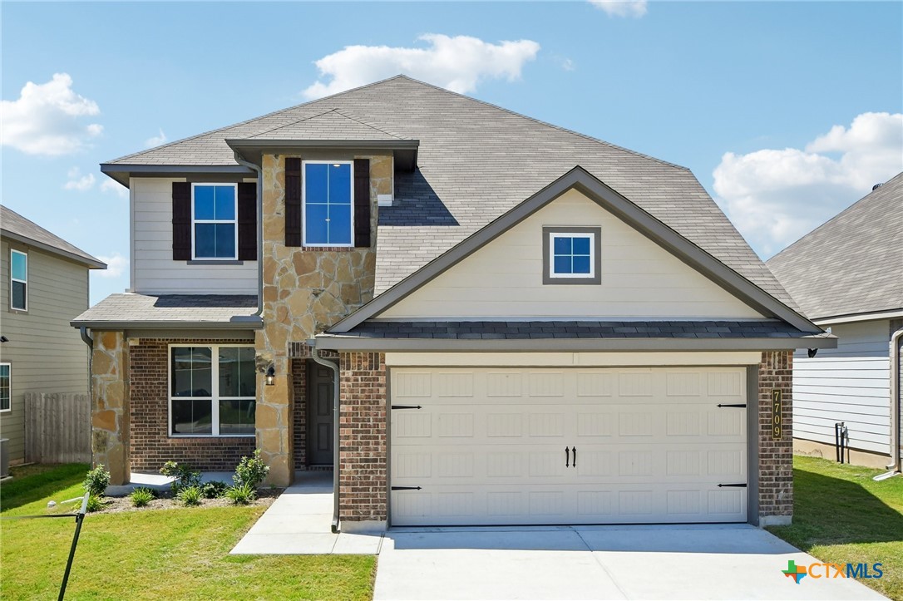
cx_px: 452
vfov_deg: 39.9
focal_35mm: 33
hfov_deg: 57.2
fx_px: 827
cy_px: 300
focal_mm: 22
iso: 400
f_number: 8
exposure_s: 1/1250
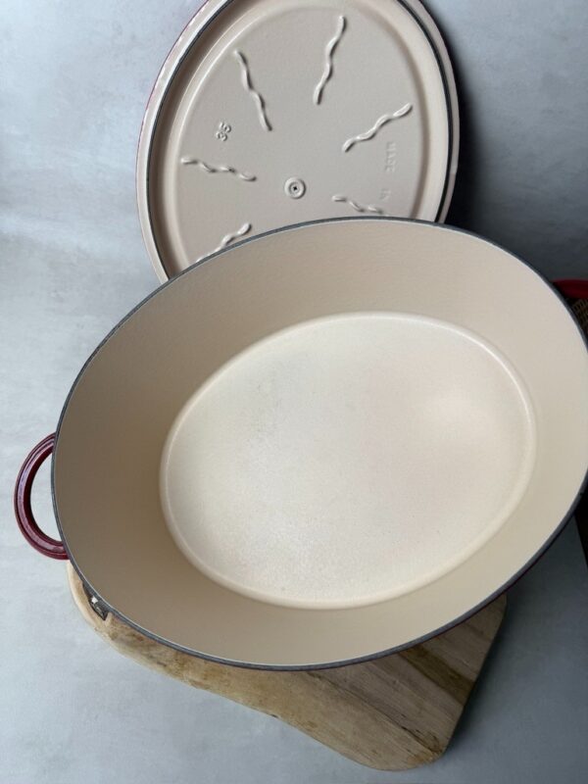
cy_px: 392
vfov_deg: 71.6
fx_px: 544
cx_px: 294
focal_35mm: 24
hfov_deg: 56.8
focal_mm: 6.76
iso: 64
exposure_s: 1/146
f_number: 1.78
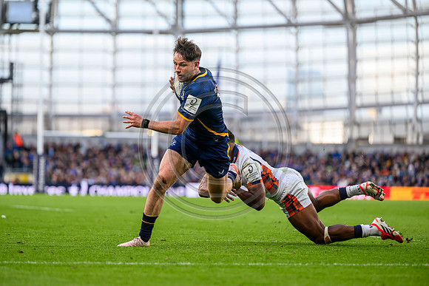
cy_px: 143
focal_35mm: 200
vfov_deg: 6.9
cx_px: 214
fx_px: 2384
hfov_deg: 10.3
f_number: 3.5
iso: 1250
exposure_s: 1/1600
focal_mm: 200
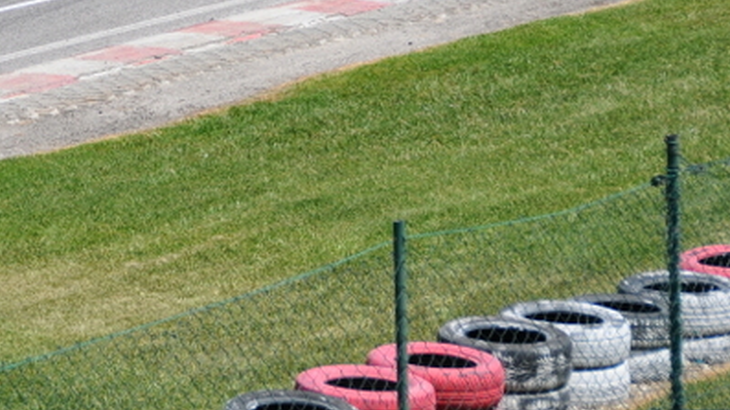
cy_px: -213
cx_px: -46
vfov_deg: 3.7
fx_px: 6269
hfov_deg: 6.6
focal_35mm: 324
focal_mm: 80
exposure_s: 1/2500
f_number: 5
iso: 400
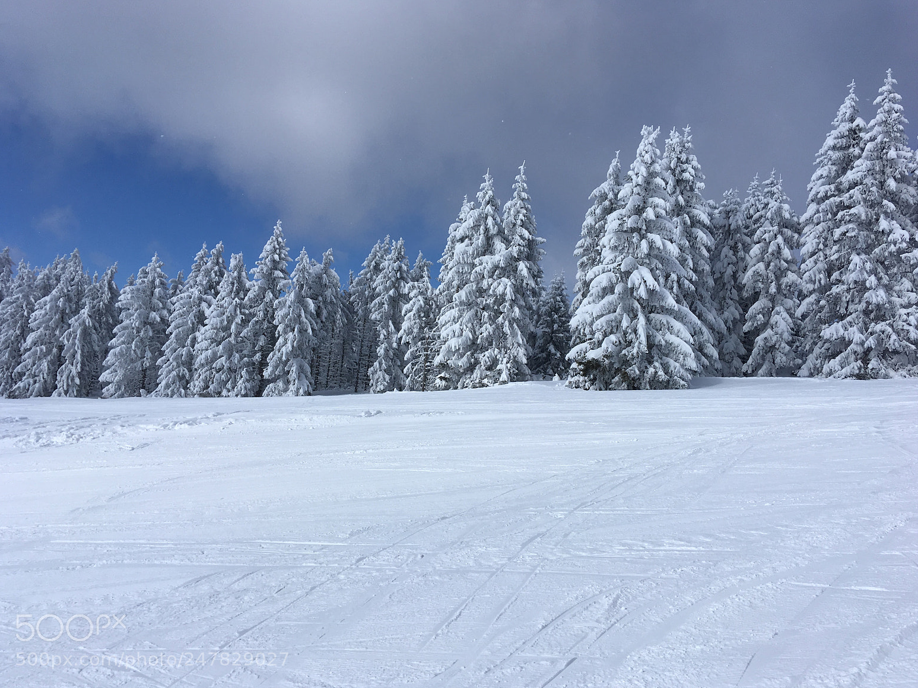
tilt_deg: +0.7
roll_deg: -3.1
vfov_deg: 46.8
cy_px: 350
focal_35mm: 30
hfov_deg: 60.0
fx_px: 796
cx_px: 453
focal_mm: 4.15
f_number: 2.2
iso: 25
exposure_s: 1/3846
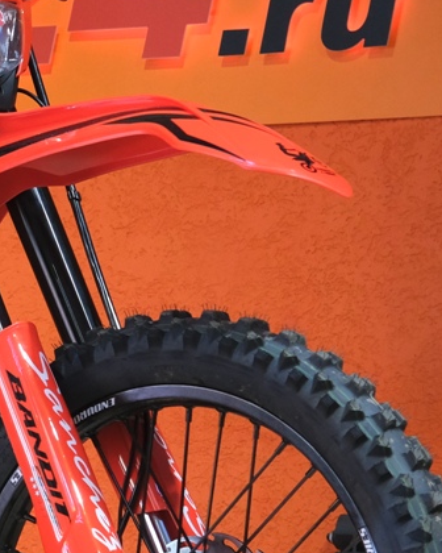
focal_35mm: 175
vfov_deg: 11.0
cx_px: -192
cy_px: 309
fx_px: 2862
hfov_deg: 8.7
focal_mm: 32.5
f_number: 4
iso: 1250
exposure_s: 1/100
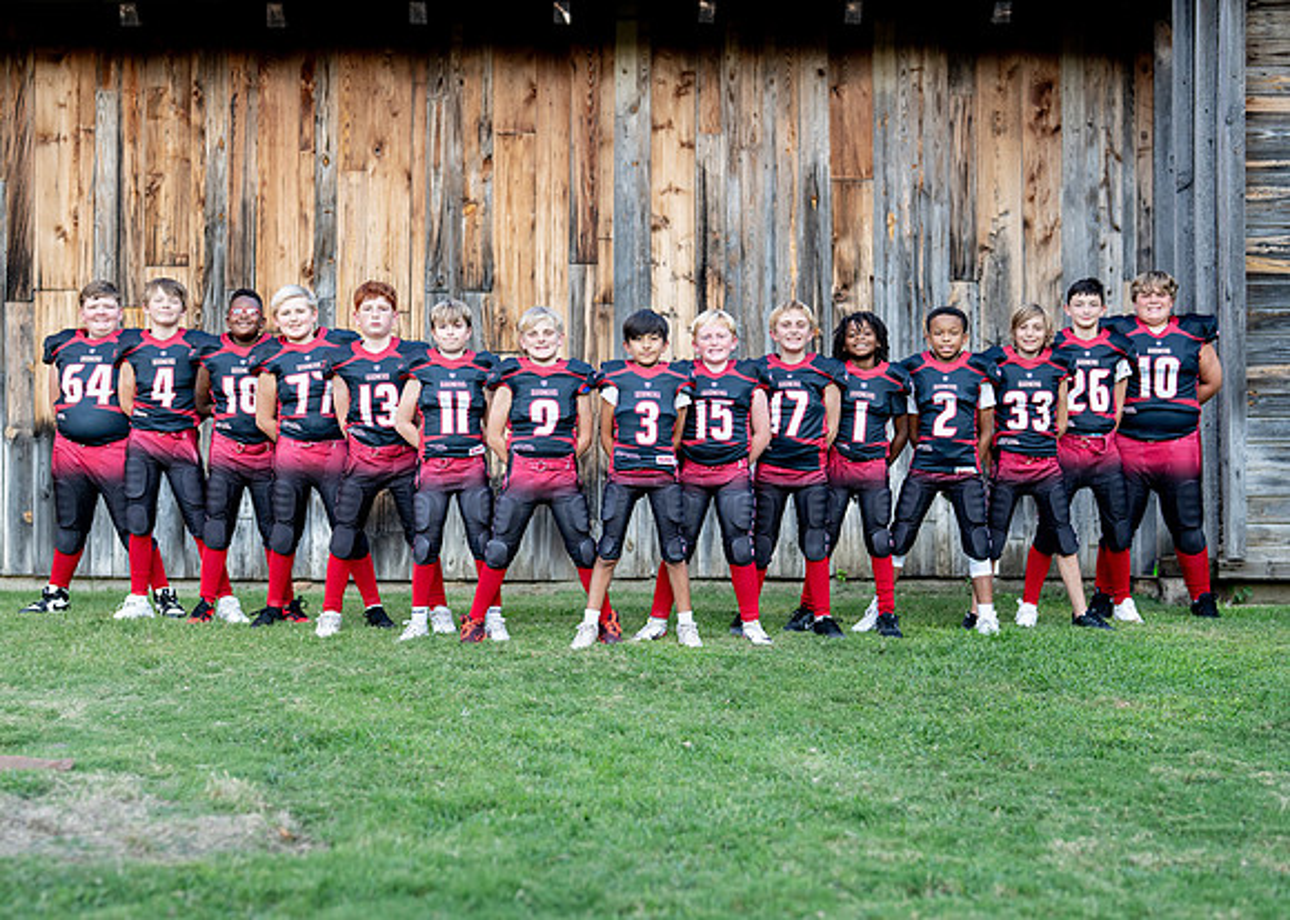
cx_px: 604
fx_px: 2143
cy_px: 511
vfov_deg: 24.2
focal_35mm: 58
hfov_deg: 33.5
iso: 400
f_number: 1.8
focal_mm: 50
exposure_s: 1/1000
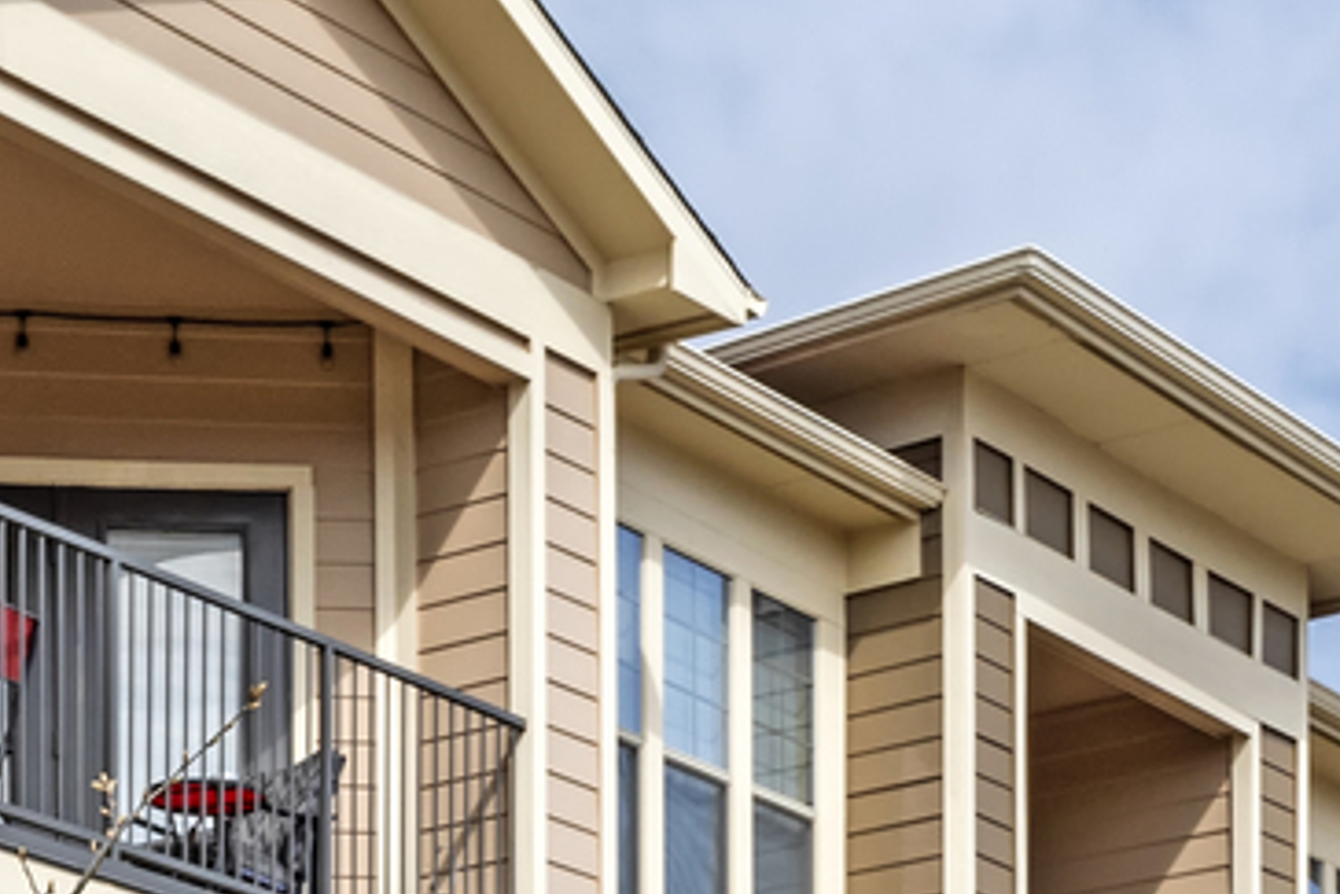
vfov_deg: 10.4
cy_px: 1768
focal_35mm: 122
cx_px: 339
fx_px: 4543
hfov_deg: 16.7
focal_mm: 26
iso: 200
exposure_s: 1/320
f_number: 8
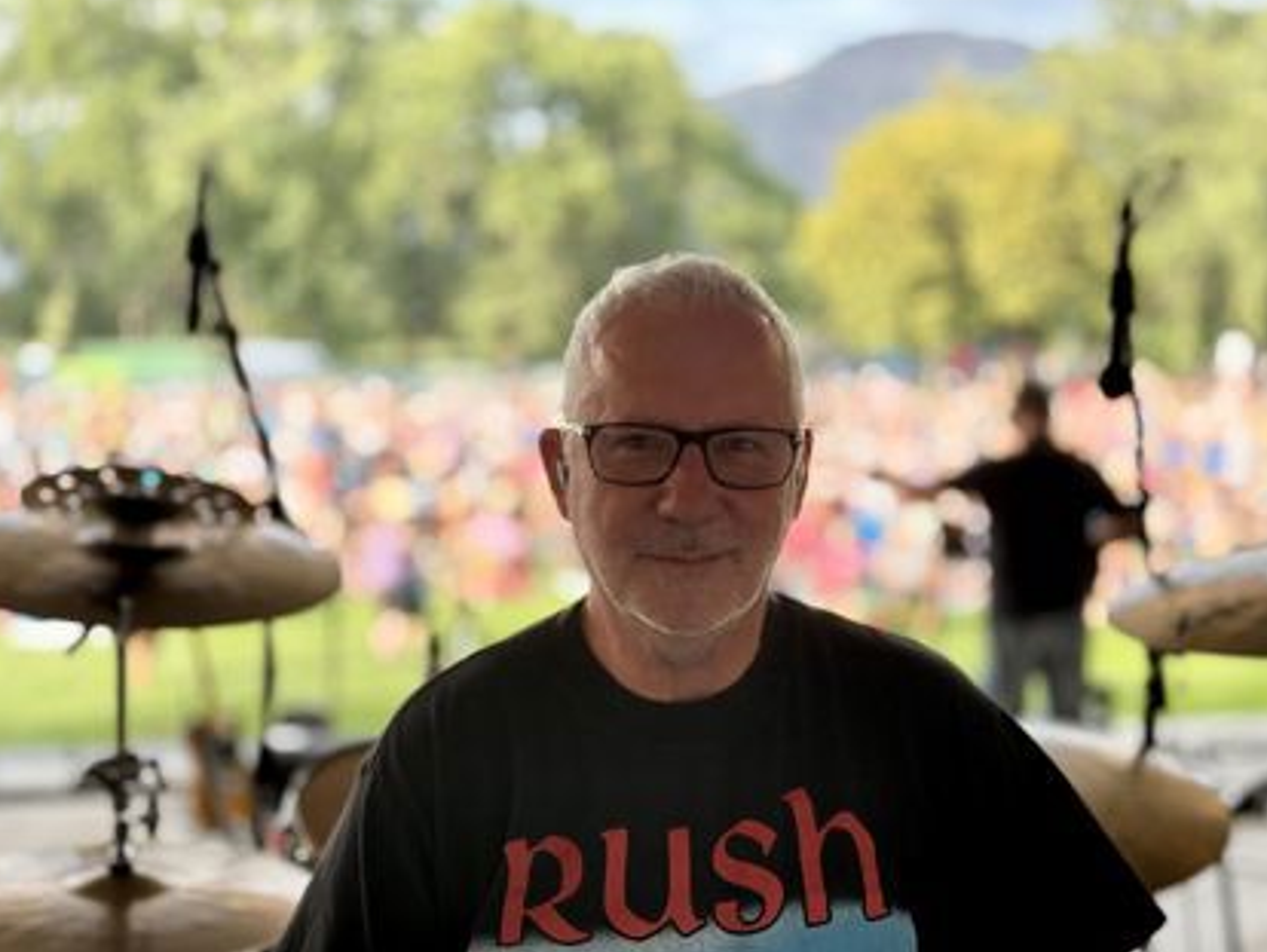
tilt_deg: -2.6
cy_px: 456
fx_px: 1868
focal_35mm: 51
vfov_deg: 28.6
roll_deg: -0.3
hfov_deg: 37.5
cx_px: 643
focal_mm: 6.76
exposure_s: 1/242
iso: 100
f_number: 1.78
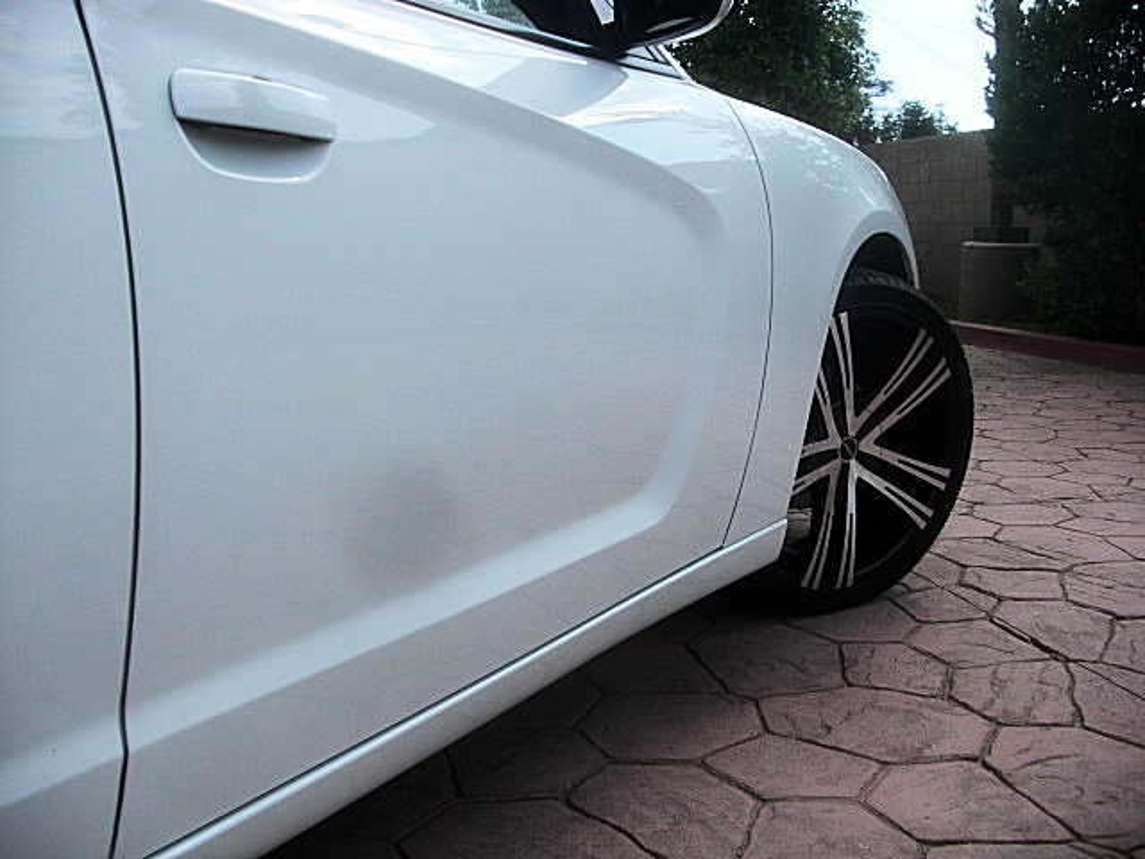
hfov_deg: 51.4
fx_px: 1191
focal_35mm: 36
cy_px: 430
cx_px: 572
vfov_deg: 39.7
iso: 50
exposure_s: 1/640
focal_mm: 6.3
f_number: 2.8
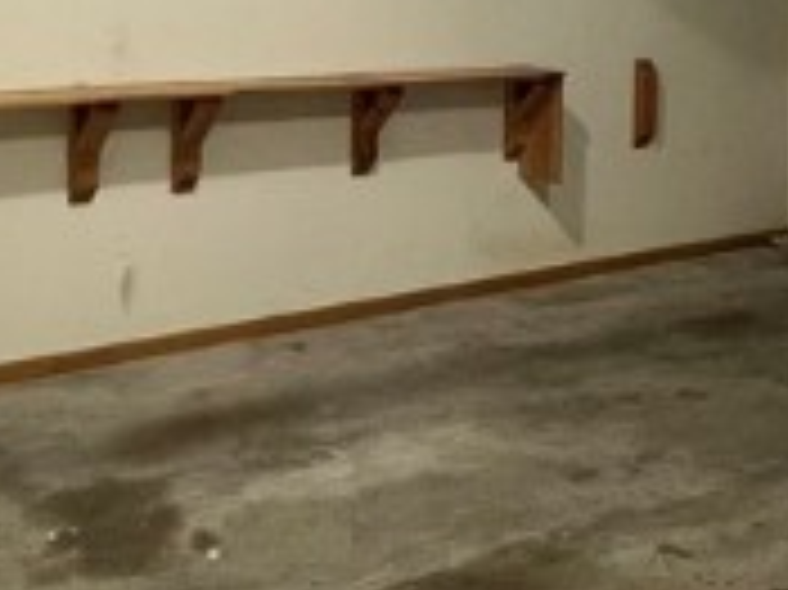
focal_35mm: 57
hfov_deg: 33.5
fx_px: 1297
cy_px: 23
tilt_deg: -3.8
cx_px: 527
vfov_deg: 24.6
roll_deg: -0.7
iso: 500
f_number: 1.8
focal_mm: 1.57
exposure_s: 1/60
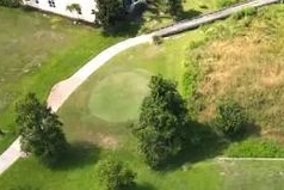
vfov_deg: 19.5
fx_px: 529
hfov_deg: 28.5
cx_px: 271
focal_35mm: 67
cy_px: 209
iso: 100
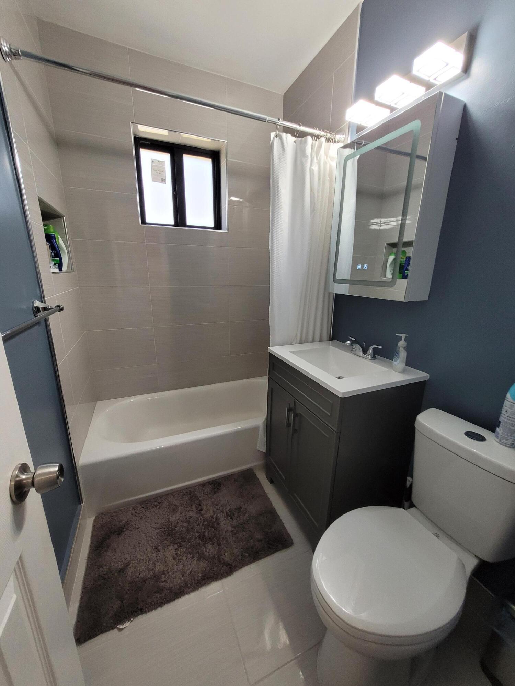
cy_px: 343
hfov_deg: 89.9
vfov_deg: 106.2
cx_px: 258
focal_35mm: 13
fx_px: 258
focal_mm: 1.74
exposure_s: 1/60
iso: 250
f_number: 2.2
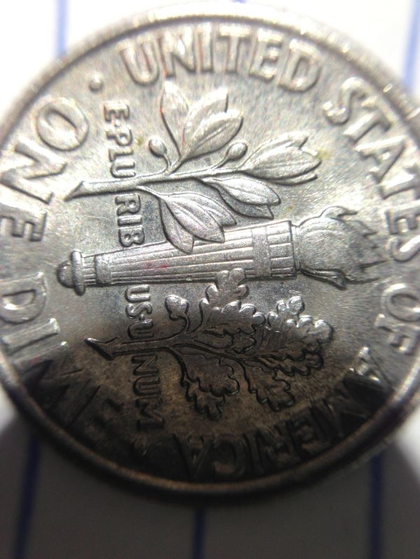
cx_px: 210
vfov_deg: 55.4
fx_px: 534
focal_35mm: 33
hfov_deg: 42.9
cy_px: 280
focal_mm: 4.13
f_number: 2.4
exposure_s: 1/40
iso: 50
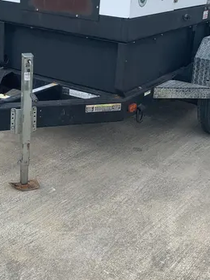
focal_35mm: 55
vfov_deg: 34.5
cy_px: 84
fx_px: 445
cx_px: 78
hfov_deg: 26.5
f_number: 1.8
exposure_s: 1/1536
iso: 25
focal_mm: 4.25
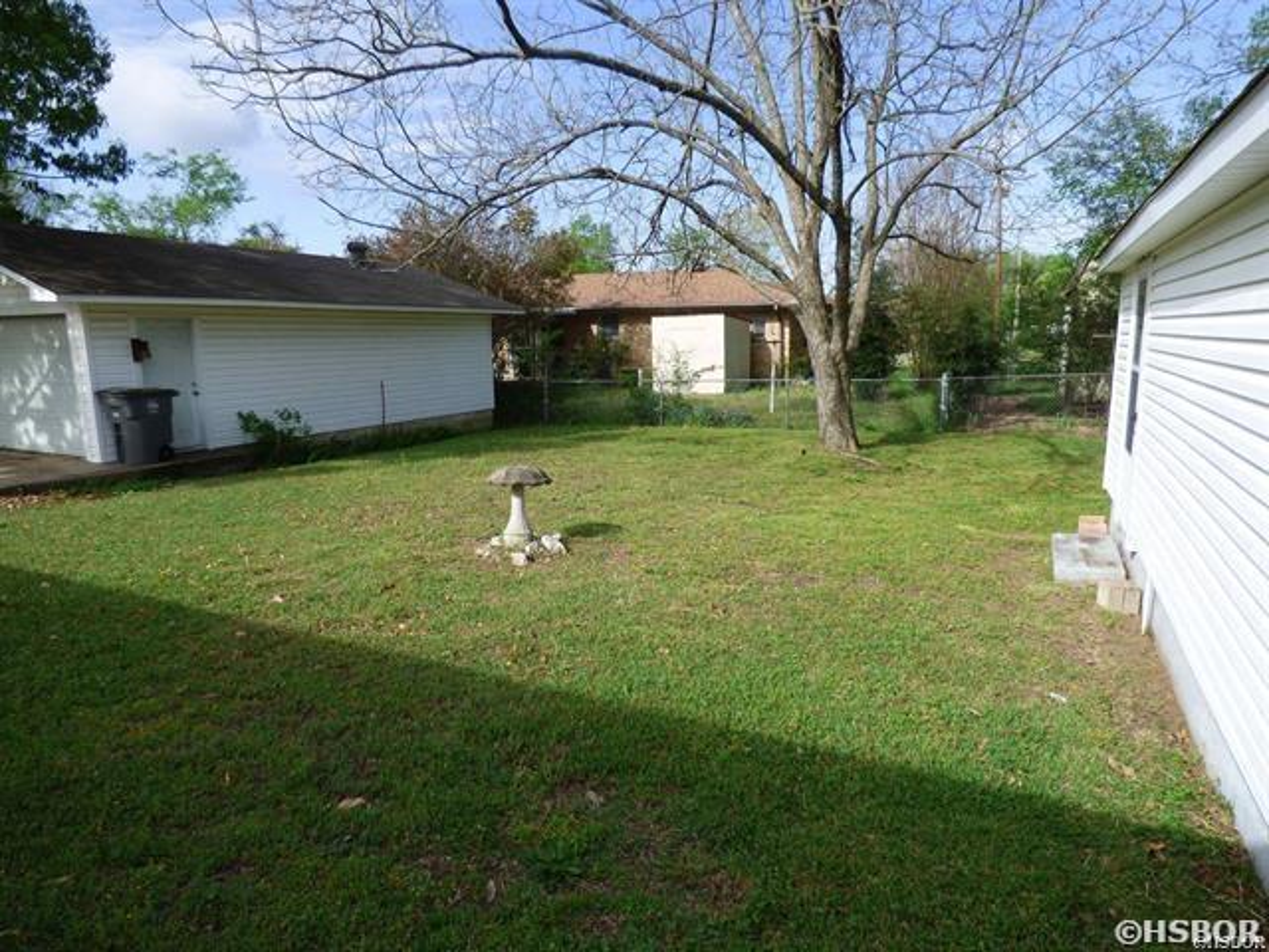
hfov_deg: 81.7
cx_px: 634
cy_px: 476
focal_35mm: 20
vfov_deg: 66.0
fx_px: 733
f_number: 2.8
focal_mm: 3.58
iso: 100
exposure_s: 1/1000
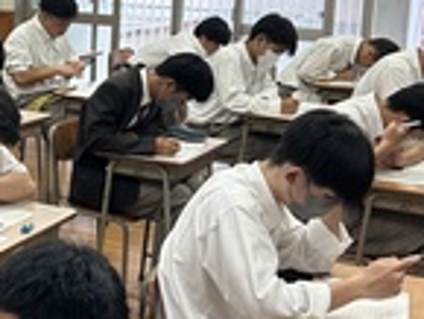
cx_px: -9
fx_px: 1054
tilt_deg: -9.1
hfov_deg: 21.8
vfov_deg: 17.1
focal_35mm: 86
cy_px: 85
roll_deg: -0.8
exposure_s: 1/120
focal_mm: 5.7
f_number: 1.5
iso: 64
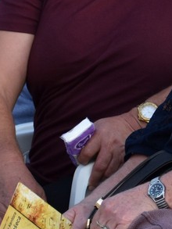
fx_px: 3416
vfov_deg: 3.8
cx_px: 367
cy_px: -23
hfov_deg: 2.9
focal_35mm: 516
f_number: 4.5
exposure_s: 1/160
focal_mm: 70
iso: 400
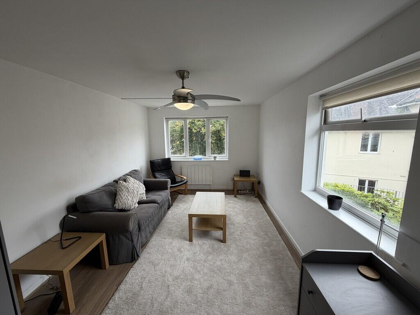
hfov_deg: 102.1
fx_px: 170
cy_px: 158
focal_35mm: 14
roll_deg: +0.6
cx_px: 210
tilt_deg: -9.1
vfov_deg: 85.7
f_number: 2.2
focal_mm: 2.22
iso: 40
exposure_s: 1/121
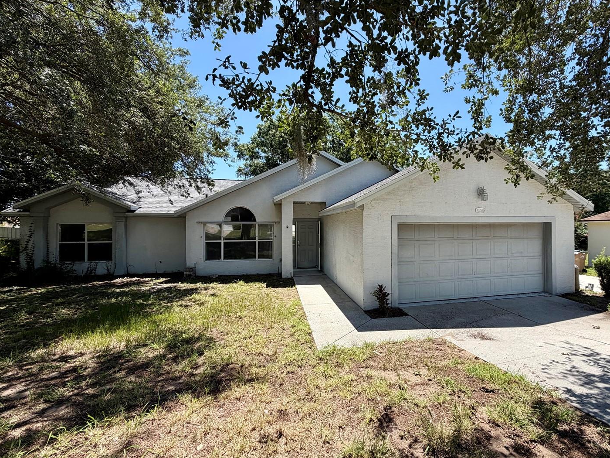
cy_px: 224
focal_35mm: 16
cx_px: 346
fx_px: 282
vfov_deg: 78.1
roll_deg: +1.1
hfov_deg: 93.9
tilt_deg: +0.5
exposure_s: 1/770
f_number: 2.2
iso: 40
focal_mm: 2.22
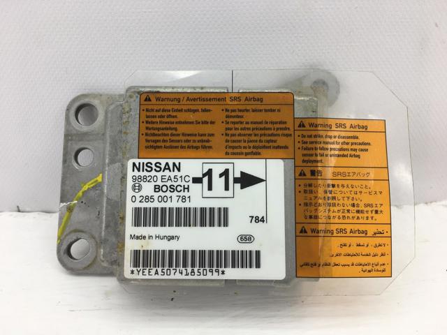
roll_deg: +0.8
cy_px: 168
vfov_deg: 48.2
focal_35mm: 29
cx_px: 224
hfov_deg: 61.7
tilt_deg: -26.0
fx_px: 374
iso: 25
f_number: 2.2
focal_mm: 4.15
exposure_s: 1/150
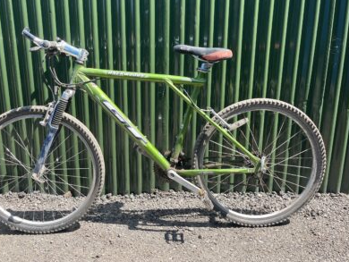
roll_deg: +2.5
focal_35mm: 32
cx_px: 144
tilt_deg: -11.5
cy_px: 115
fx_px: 323
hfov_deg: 56.5
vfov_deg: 44.1
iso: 50
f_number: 1.6
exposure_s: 1/799
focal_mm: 5.1
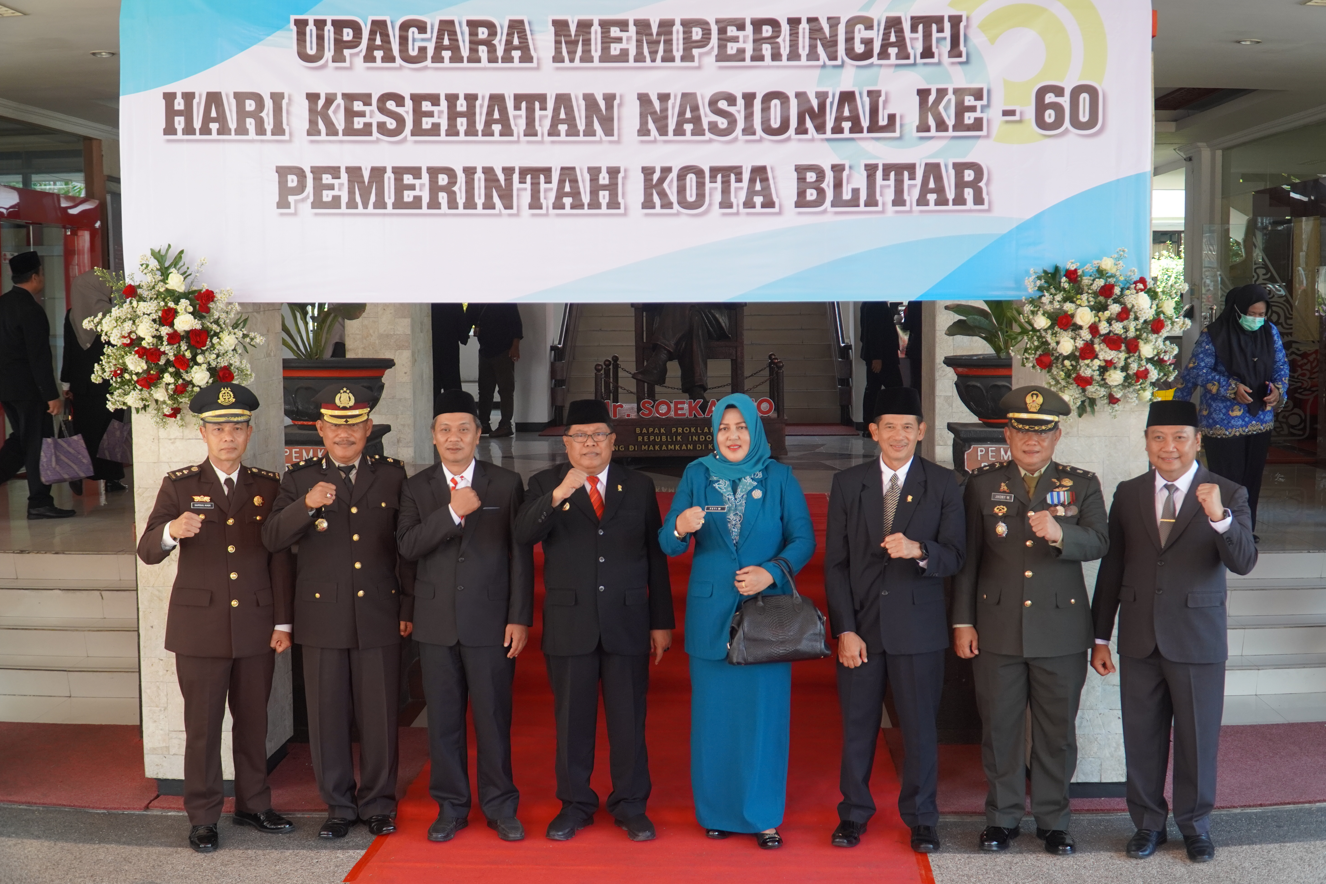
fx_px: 1363
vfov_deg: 35.9
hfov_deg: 51.9
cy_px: 437
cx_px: 660
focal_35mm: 37
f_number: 4
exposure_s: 1/160
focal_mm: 24
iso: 640
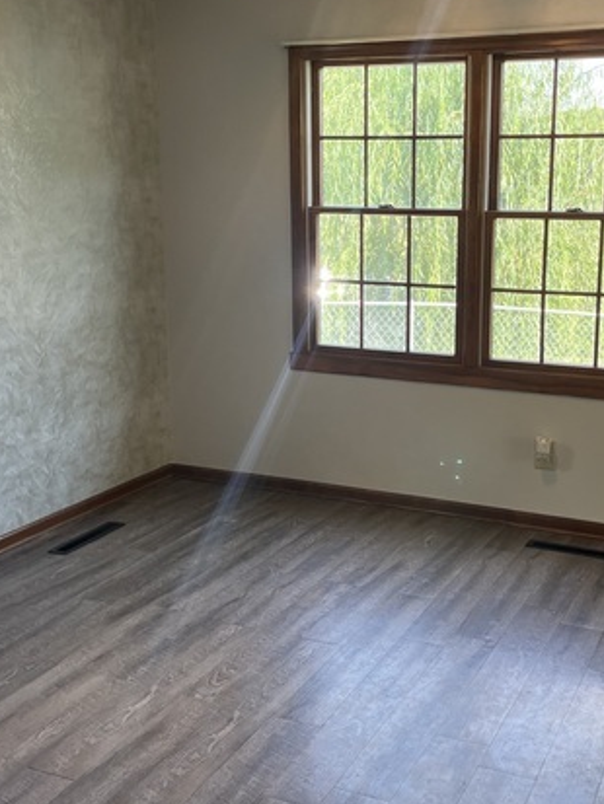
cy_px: 364
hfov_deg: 34.0
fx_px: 977
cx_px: 404
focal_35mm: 42
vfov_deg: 44.7
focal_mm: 5.1
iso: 80
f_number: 1.6
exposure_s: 1/120
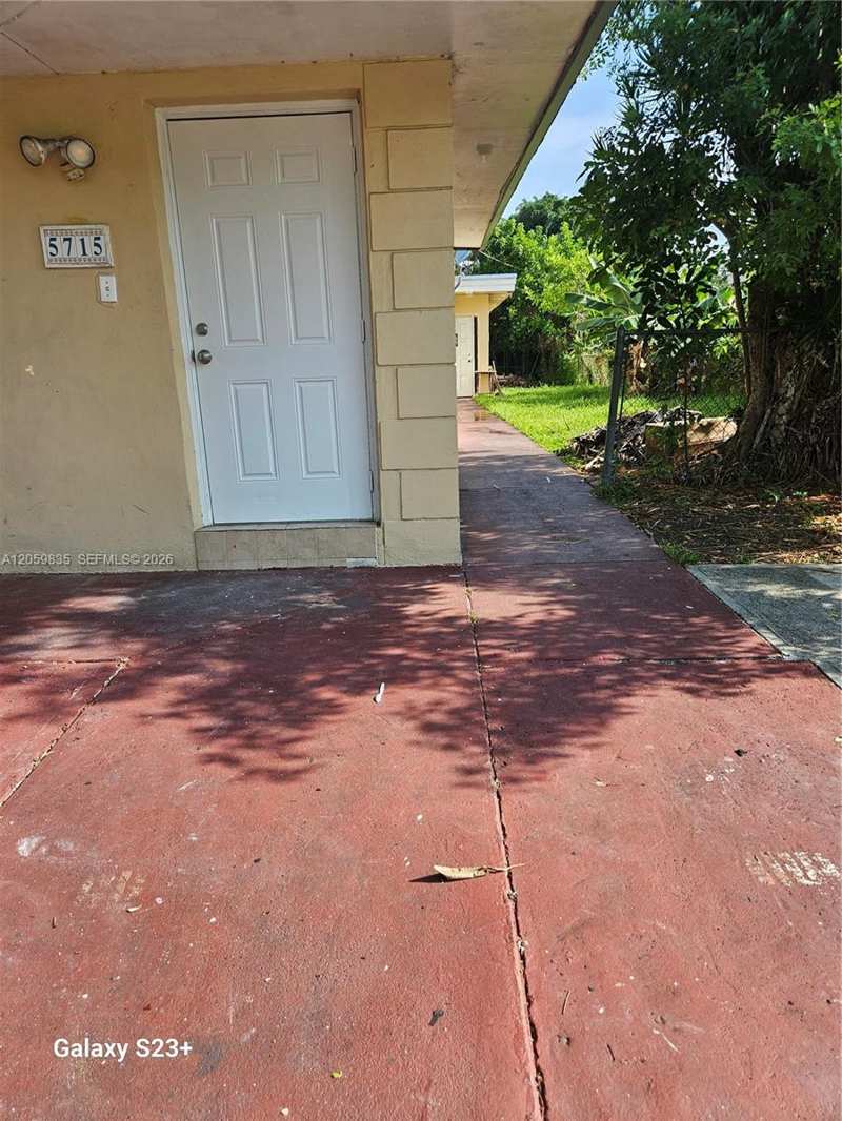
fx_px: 746
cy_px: 560
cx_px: 421
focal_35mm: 23
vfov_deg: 73.9
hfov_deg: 58.9
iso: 25
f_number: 1.8
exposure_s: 1/541
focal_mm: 5.4
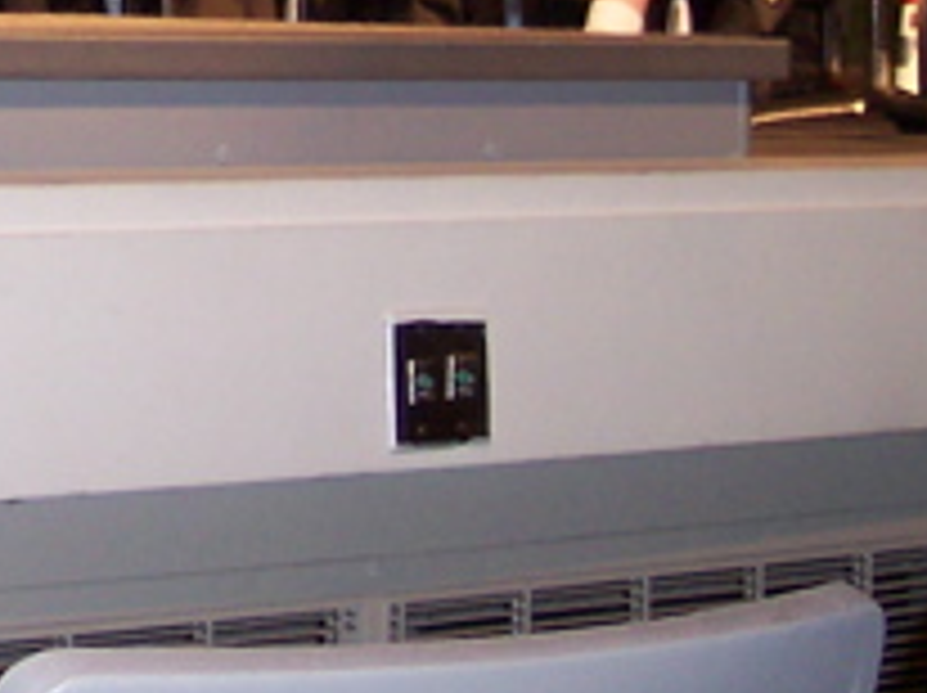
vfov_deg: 8.6
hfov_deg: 11.4
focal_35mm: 166
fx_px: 4440
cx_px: -452
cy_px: -583
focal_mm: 8
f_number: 2.8
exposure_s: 1/30
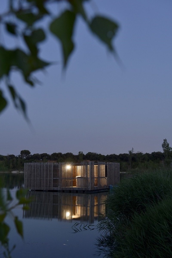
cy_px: 129
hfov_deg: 28.1
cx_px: 86
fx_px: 344
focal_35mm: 48
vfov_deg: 41.1
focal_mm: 48
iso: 320
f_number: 7.1
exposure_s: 4
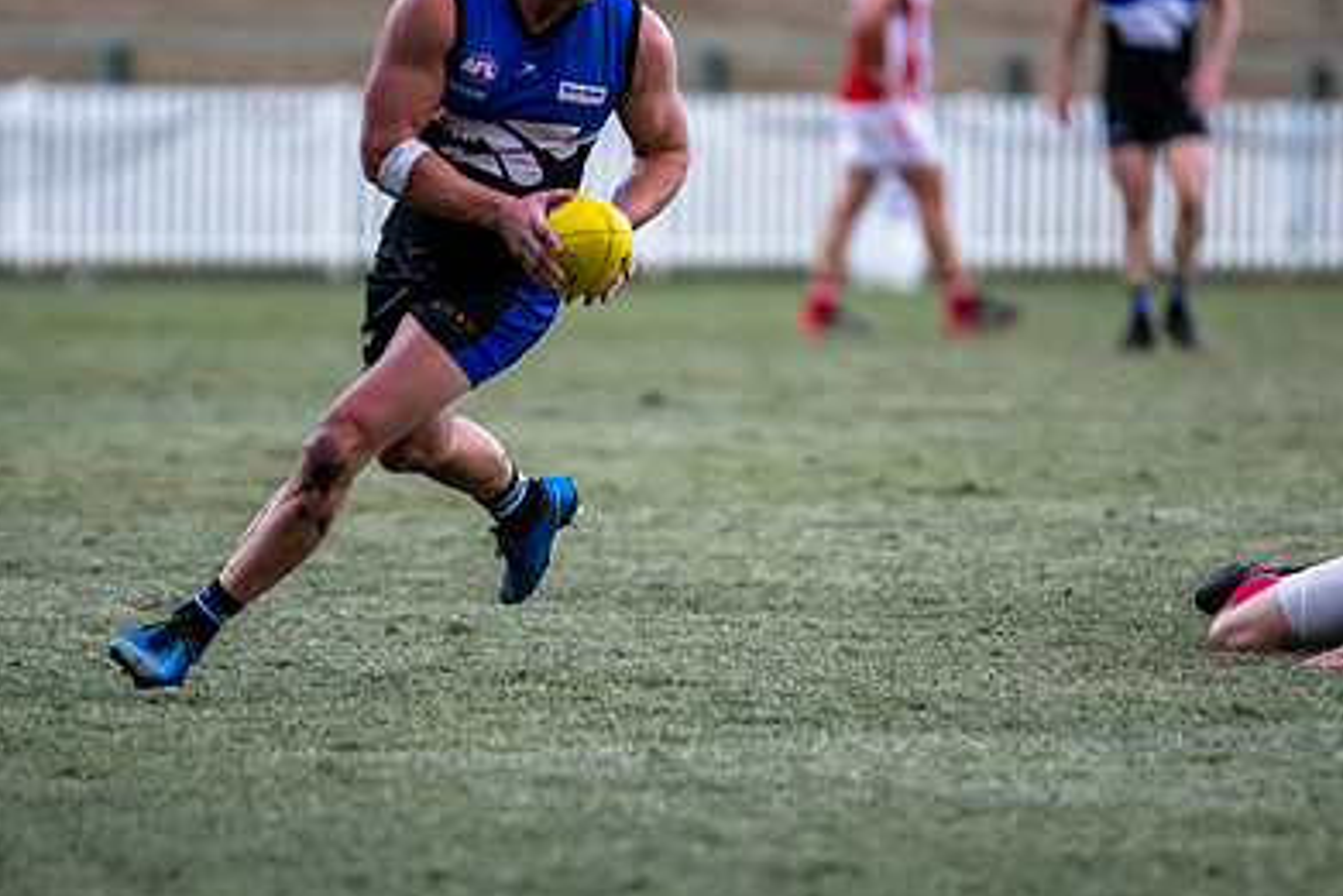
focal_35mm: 535
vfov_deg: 2.6
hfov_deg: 3.9
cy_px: 422
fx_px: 19965
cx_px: 718
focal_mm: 300
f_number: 2.8
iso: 1800
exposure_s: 1/1250
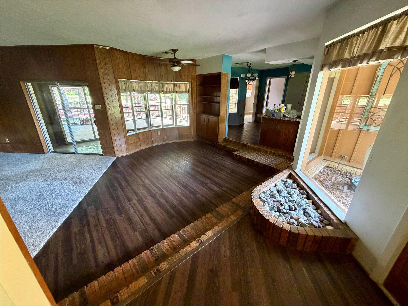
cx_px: 204
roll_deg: -0.7
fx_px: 165
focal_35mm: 14
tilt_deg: -20.3
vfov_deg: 85.7
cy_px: 153
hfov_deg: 102.1
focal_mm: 2.22
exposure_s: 1/60
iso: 400
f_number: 2.2
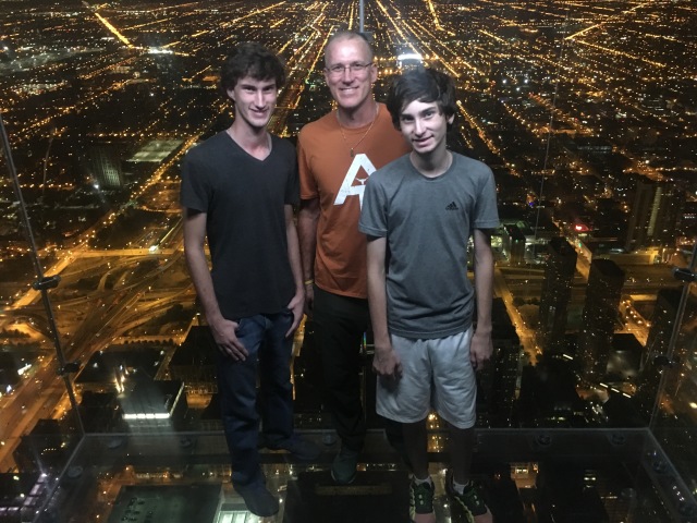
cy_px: 262
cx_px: 348
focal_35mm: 29
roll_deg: +1.4
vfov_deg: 48.2
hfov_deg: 61.7
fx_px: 584
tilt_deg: -25.6
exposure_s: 1/15
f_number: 2.2
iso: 400
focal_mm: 4.15
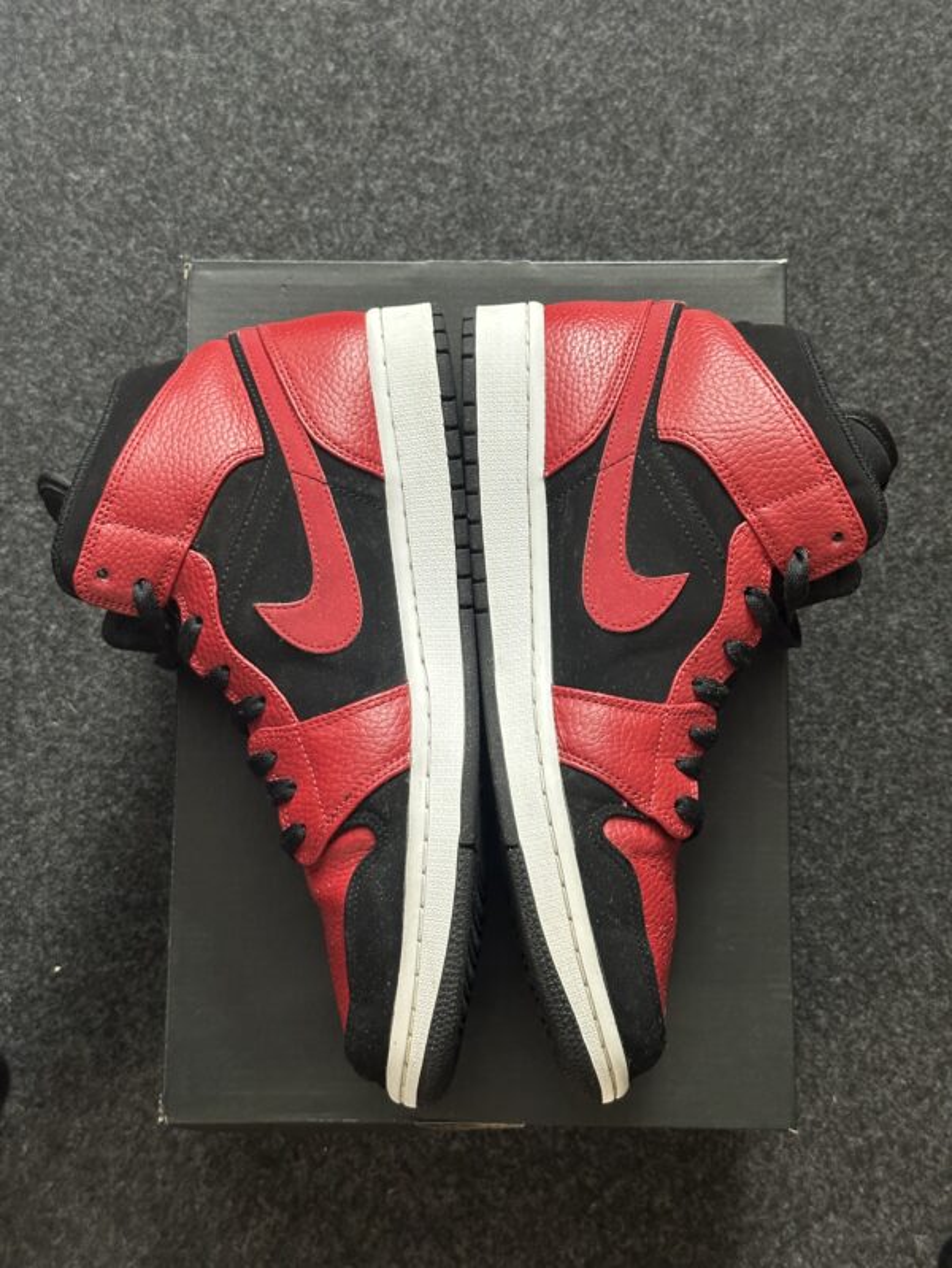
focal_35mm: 48
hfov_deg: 30.3
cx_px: 476
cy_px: 634
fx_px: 1759
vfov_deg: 39.6
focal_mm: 6.86
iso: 400
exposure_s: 1/34
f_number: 1.78
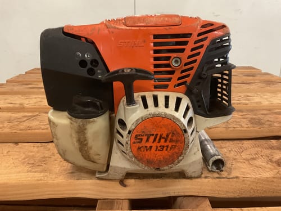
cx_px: 140
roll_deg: -0.5
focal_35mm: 29
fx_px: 235
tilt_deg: -19.5
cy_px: 106
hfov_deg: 61.7
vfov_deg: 48.2
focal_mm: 3
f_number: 1.8
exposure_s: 1/25
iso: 320
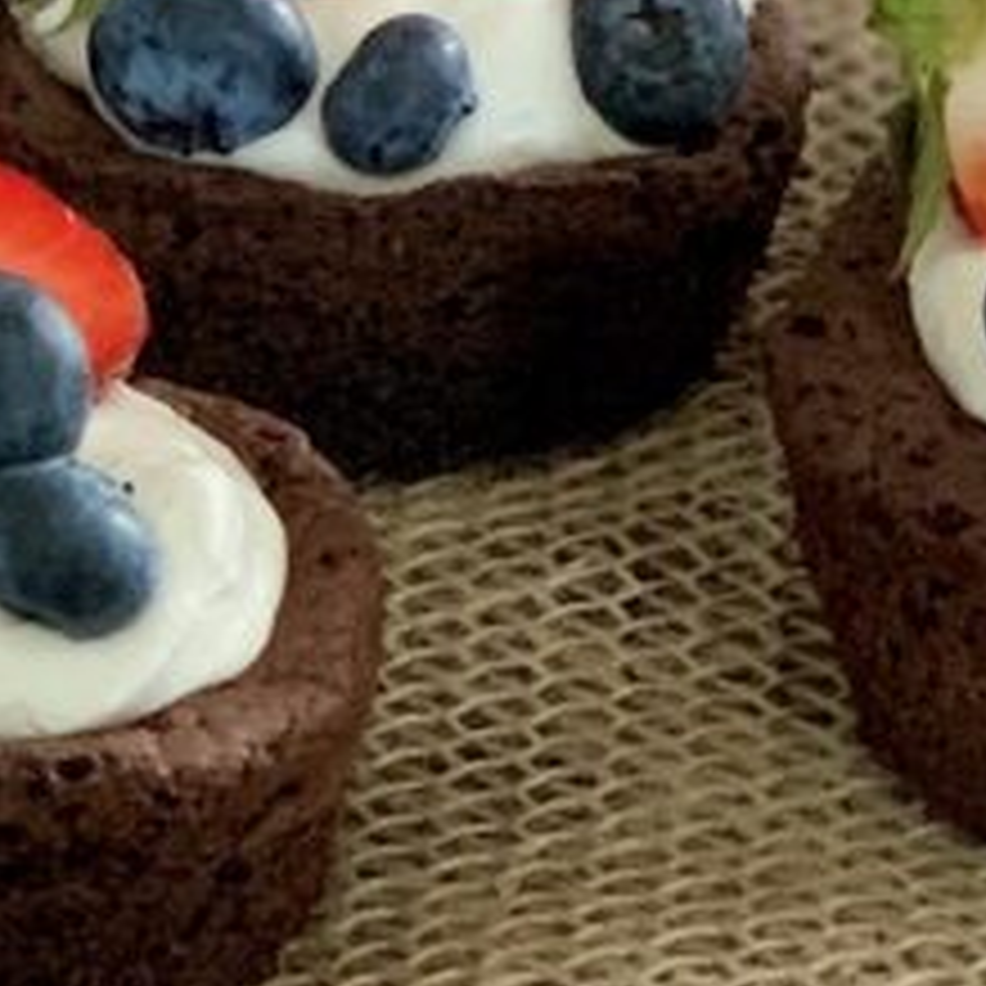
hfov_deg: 10.8
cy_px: -131
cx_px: 819
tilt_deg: -25.0
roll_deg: -1.5
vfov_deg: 10.7
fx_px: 5188
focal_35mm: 161
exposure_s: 1/30
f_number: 2.4
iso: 640
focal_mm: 6
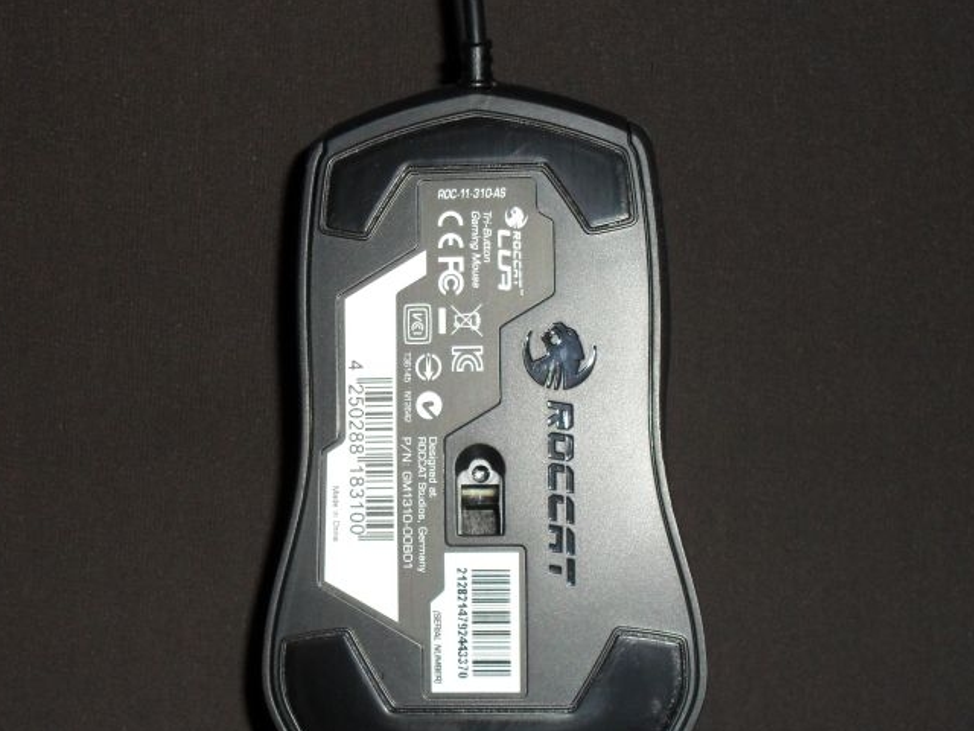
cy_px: 481
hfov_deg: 34.3
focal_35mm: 56
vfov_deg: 26.0
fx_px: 1576
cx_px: 444
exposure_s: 1/45
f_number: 3.2
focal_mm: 6.3
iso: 200
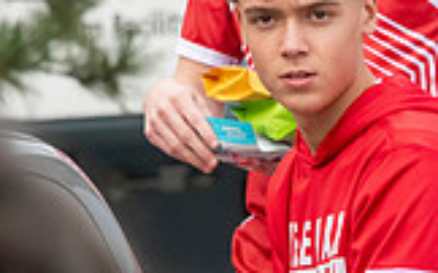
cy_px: 147
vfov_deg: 1.4
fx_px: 10903
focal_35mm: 914
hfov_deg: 2.3
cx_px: 338
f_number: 11
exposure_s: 1/320
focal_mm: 250
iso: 3200
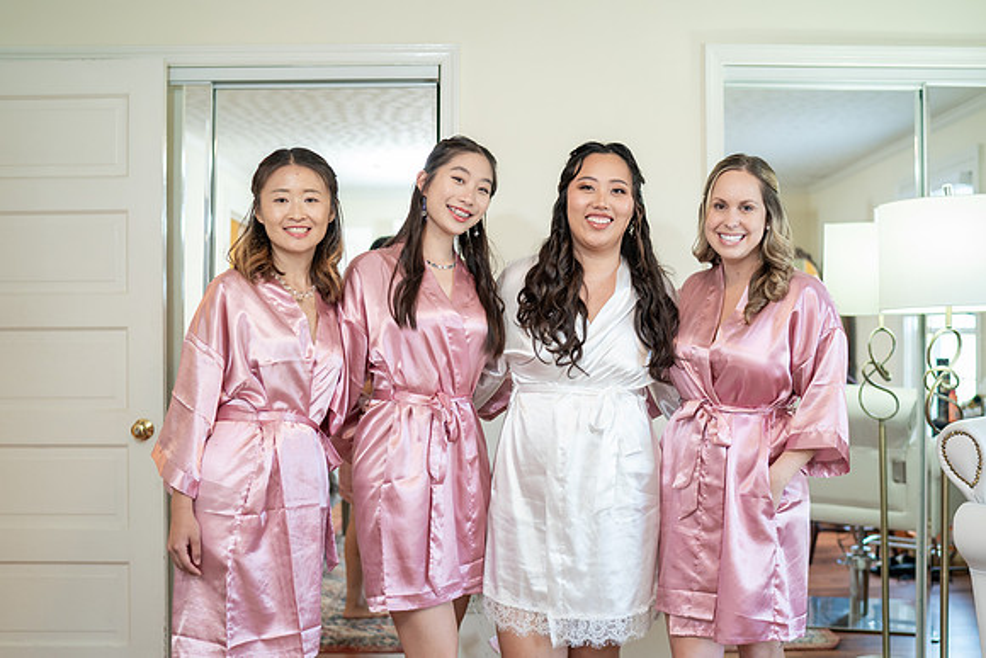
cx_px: 516
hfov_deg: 50.4
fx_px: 1047
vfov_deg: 34.9
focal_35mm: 38
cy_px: 314
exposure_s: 1/200
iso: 800
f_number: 2
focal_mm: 35
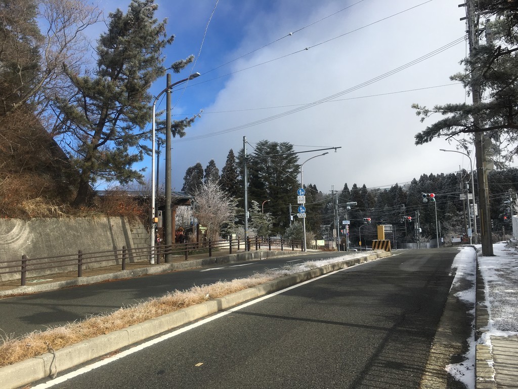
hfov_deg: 61.7
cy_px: 194
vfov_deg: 48.2
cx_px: 259
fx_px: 434
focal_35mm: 29
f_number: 2.2
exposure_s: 1/1832
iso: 25
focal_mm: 4.15
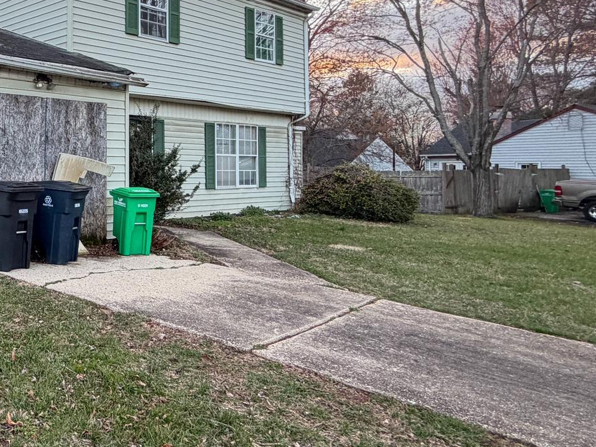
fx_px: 551
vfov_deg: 43.6
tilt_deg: +1.6
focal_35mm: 32
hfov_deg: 44.3
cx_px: -51
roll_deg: -0.6
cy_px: 155
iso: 160
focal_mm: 2.22
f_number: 2.2
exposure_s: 1/121
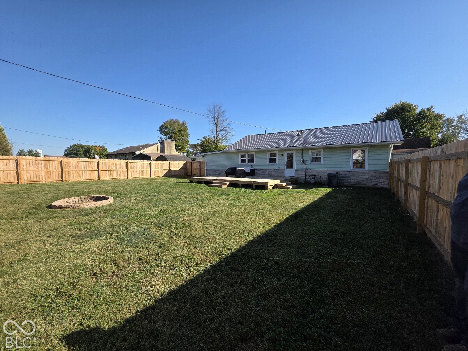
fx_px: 176
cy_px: 176
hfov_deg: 106.2
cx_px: 234
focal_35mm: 13
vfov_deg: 89.9
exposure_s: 1/1279
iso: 40
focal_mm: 2.2
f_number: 1.9
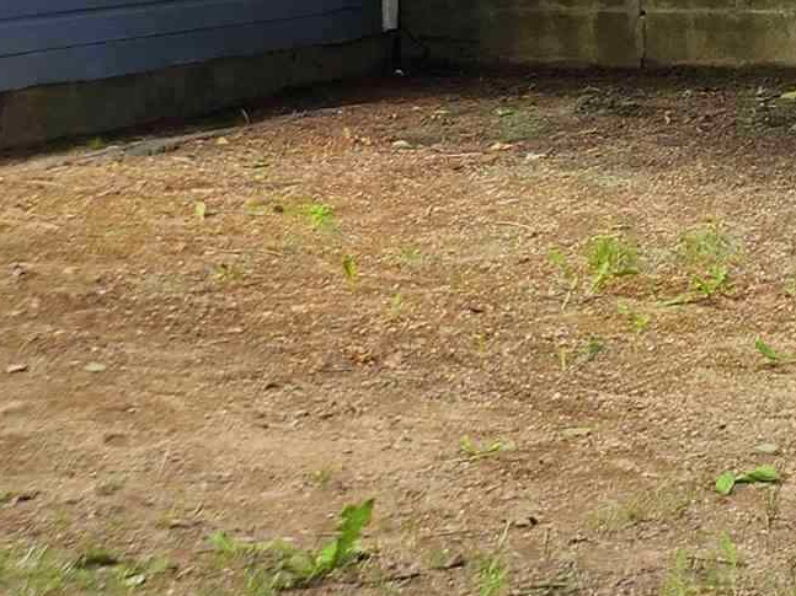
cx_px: 1287
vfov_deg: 12.2
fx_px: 2621
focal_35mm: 114
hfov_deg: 15.5
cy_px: -355
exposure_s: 1/439
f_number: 1.8
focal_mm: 5
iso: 50
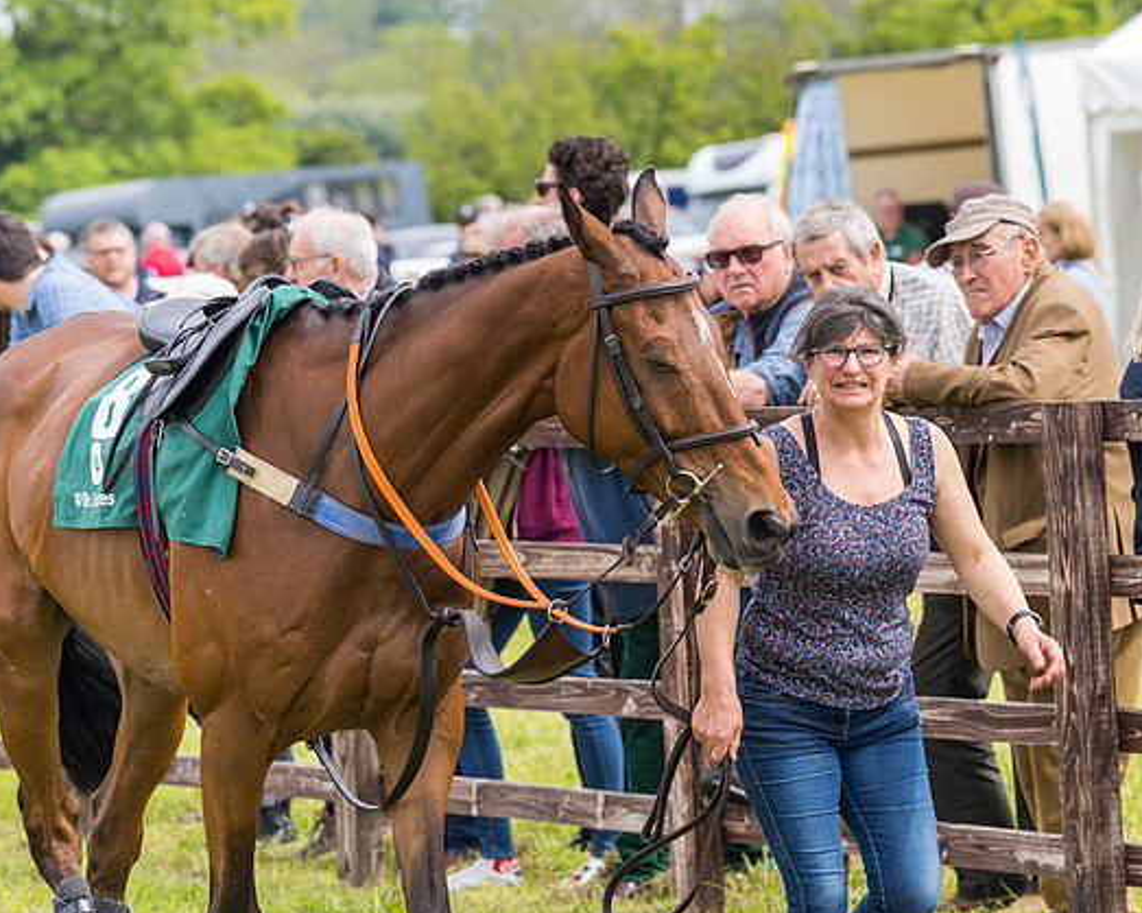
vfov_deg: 8.3
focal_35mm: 187
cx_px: 837
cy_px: 470
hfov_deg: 10.3
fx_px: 6318
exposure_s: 1/200
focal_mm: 135
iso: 50
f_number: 5
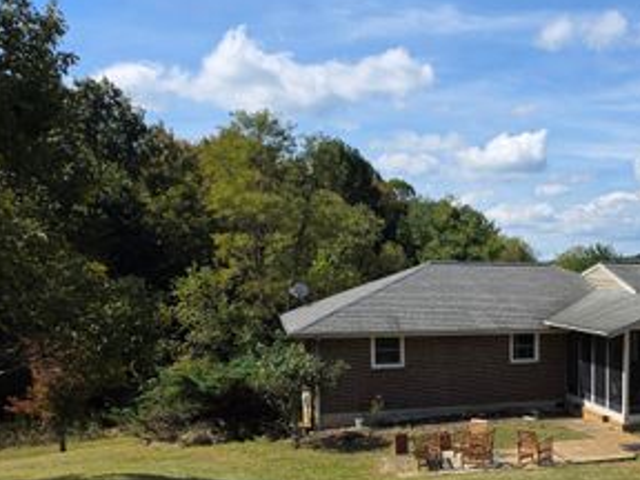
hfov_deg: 44.0
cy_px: 350
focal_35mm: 40
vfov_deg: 35.3
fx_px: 740
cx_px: 533
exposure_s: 1/6355
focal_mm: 6.3
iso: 80
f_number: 1.7
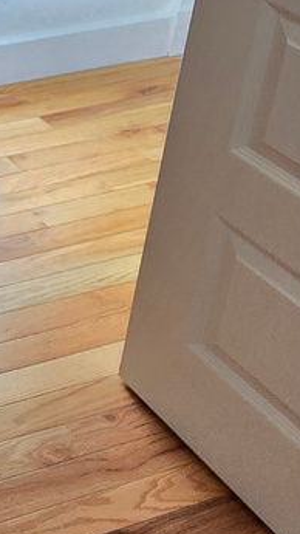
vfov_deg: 27.6
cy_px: -166
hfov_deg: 12.6
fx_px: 891
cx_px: -501
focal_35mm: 63
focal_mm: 2.2
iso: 50
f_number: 2.2
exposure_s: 1/188
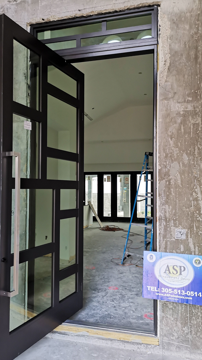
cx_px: 91
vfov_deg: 64.3
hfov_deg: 38.9
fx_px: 286
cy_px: 183
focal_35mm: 30
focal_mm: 5.58
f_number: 1.8
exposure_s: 3
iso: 100
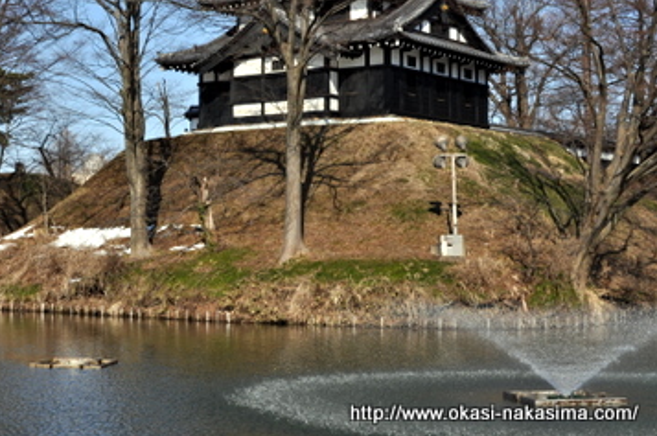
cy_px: 155
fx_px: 1288
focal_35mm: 71
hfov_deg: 28.5
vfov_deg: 19.2
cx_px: 226
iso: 200
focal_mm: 35
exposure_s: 1/500
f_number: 11
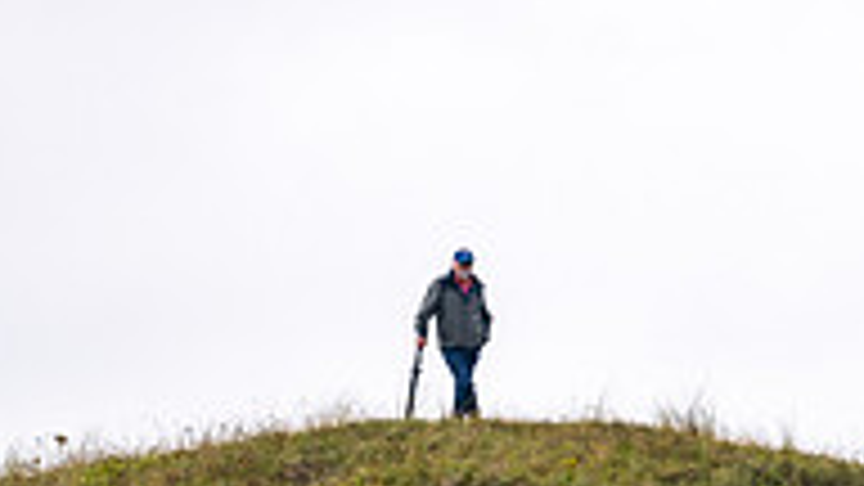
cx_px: 670
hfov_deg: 2.9
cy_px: 940
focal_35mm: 735
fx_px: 16839
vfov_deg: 1.7
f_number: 5
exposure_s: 1/1250
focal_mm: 300
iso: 200
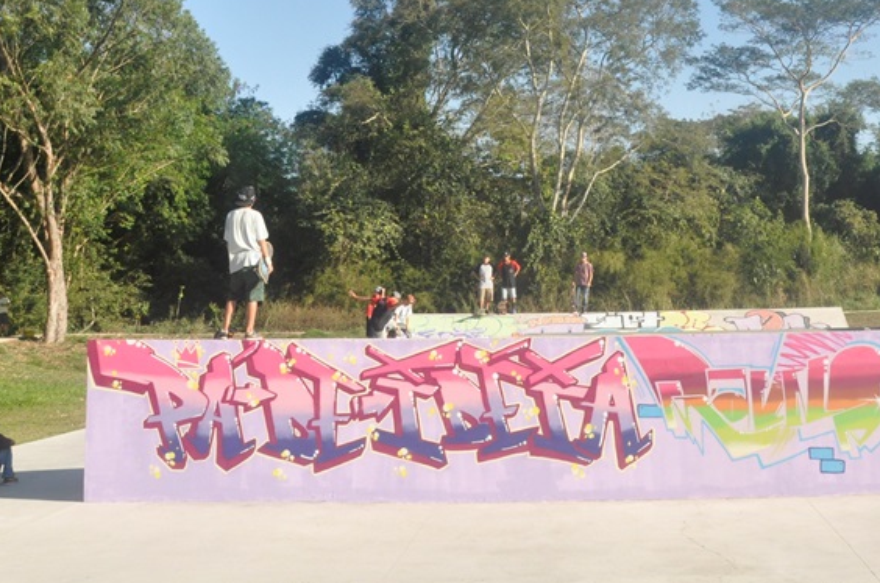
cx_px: 605
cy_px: 108
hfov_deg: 42.9
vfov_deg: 29.0
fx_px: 1098
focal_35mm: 45
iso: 1250
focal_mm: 18
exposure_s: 1/640
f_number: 13
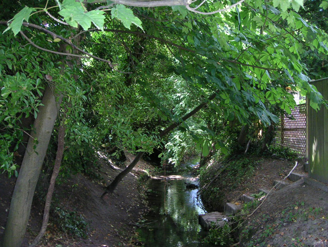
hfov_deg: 44.8
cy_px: 124
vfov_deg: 34.4
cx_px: 164
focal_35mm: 42
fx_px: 398
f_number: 2.9
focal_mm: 6.6
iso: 160
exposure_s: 1/45
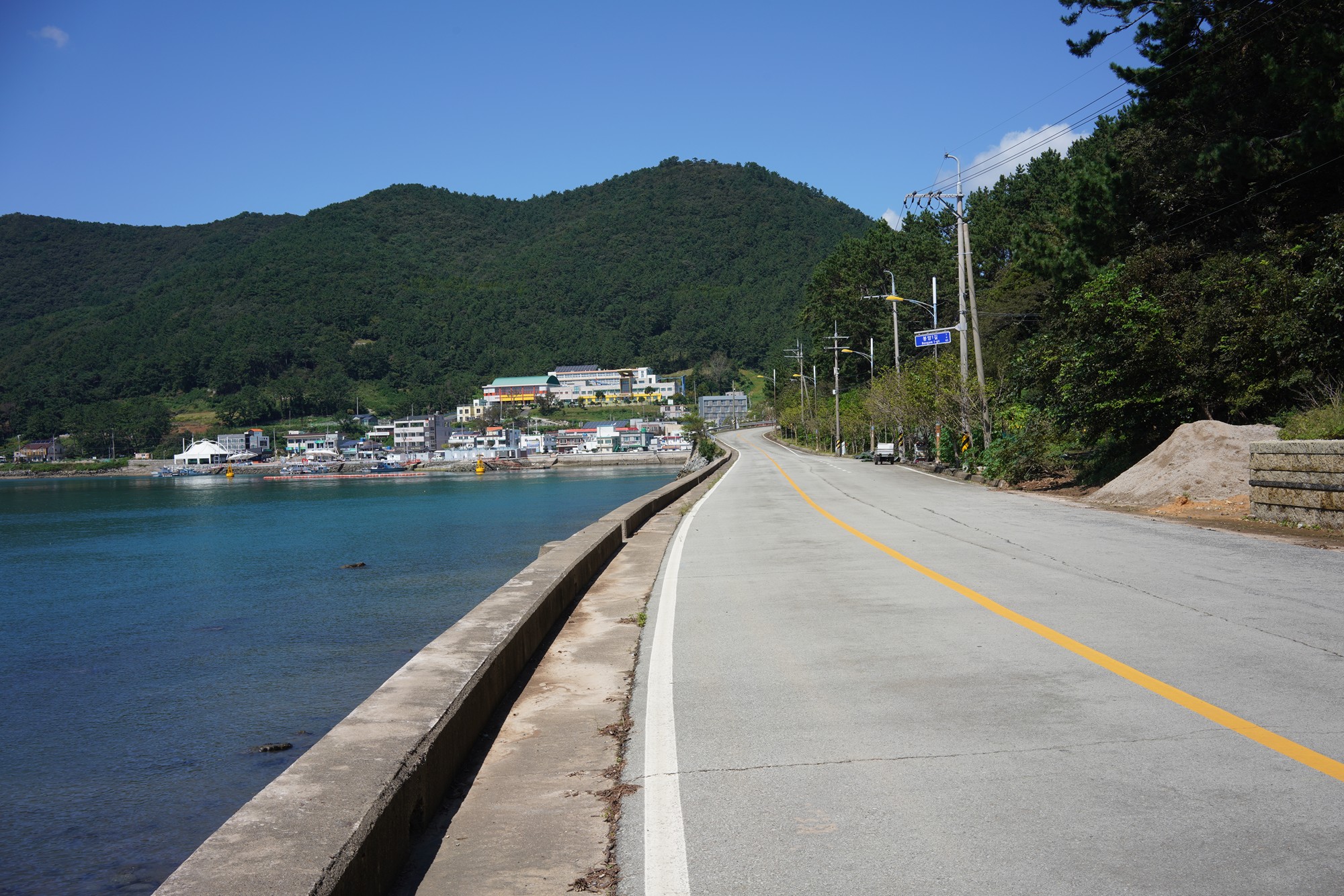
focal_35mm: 35
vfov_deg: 37.9
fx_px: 1307
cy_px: 448
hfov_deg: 54.4
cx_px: 672
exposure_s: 1/125
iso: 100
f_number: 13
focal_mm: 35
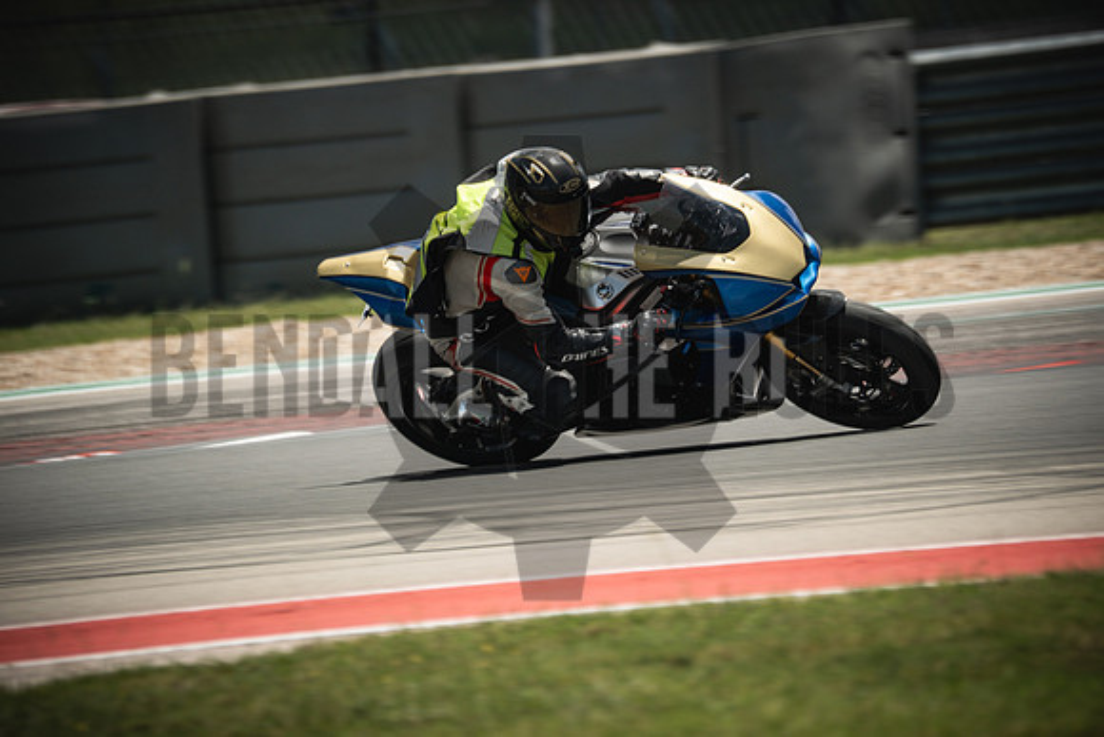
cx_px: 552
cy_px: 368
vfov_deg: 2.3
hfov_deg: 3.4
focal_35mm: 600
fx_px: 18403
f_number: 5.6
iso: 200
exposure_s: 1/500
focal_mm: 400
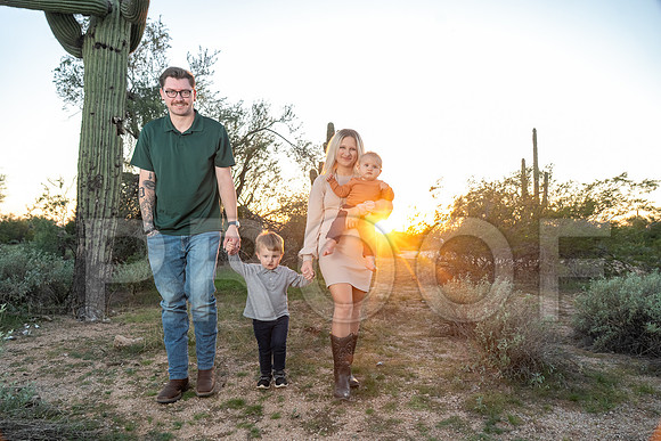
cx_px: 330
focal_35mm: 24
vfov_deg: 53.2
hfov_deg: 73.7
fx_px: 441
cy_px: 220
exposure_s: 1/160
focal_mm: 24
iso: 640
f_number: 5
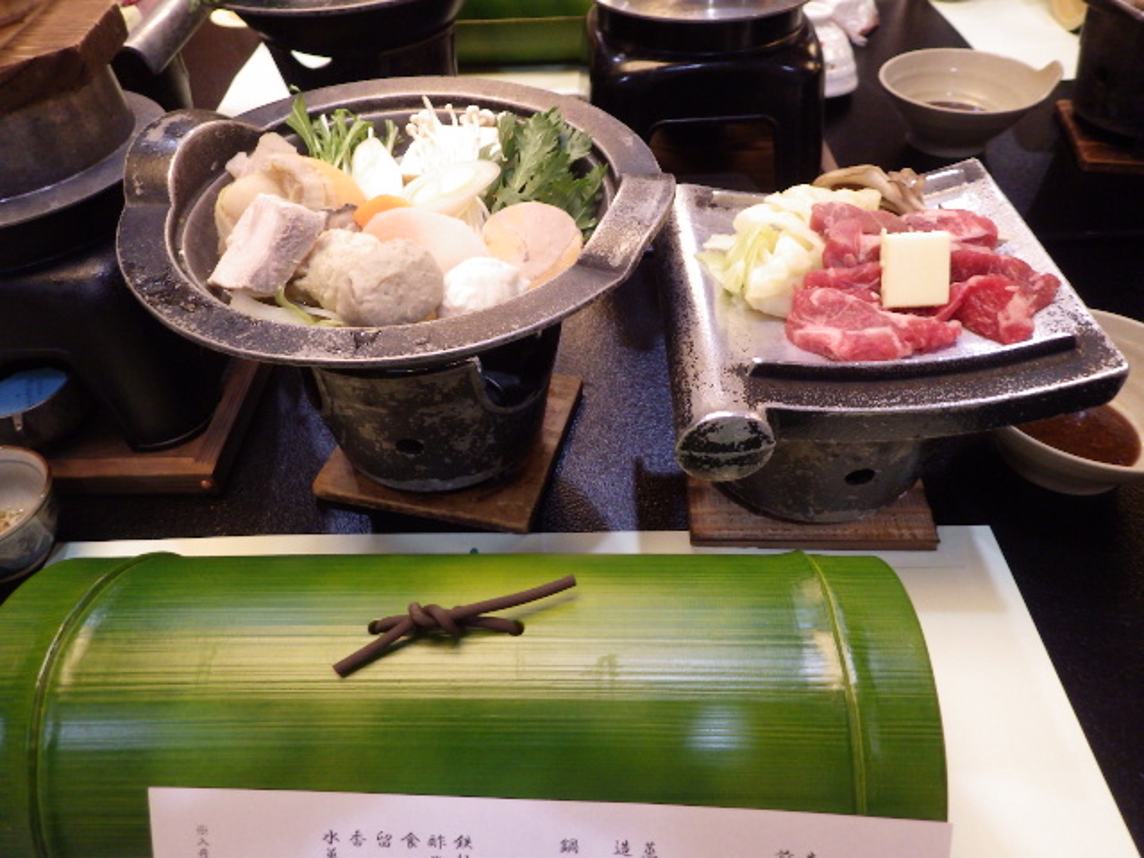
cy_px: 429
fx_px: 826
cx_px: 572
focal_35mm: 25
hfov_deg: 69.4
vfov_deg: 54.9
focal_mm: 4.5
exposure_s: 1/45
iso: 500
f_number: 2
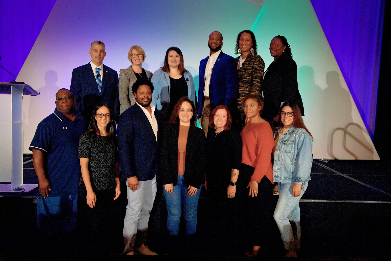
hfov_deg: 50.7
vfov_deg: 35.1
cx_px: 196
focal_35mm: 38
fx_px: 413
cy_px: 130
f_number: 7.1
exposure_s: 1/160
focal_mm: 38
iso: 200
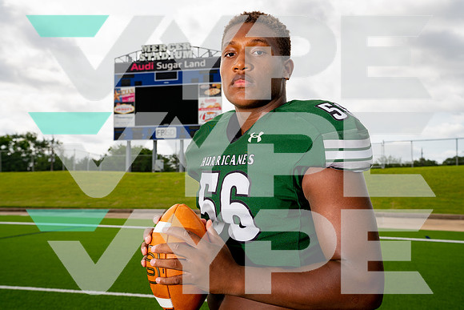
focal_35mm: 43
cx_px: 232
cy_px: 155
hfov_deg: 45.4
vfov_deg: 31.2
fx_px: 554
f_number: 8
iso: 200
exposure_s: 1/250
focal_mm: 43
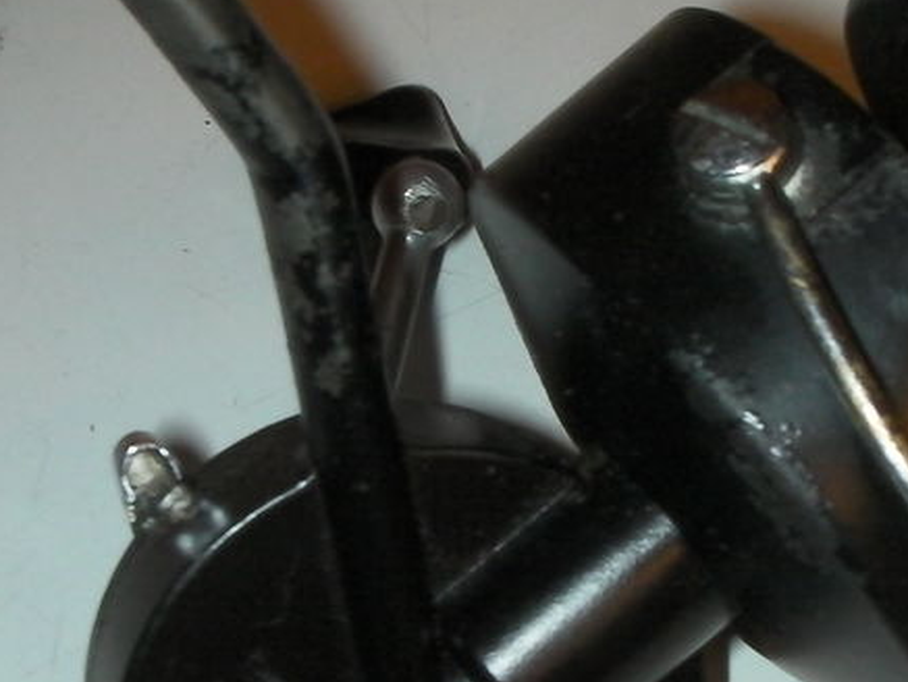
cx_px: 594
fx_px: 2283
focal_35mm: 87
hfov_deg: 22.4
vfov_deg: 17.0
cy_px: 387
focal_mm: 6.3
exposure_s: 1/30
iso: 200
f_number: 5.6
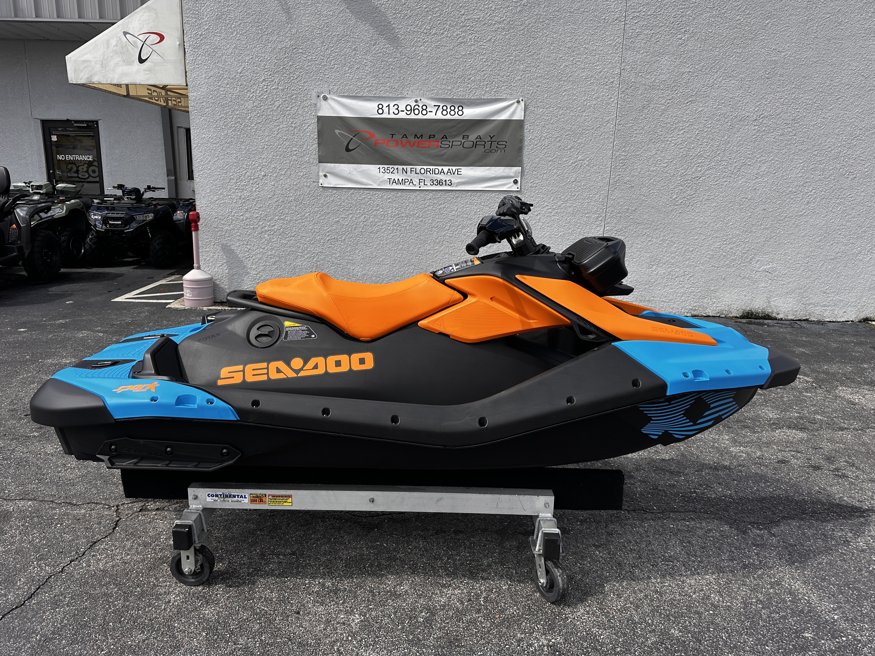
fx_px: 607
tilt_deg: -10.8
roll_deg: -1.4
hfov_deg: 71.6
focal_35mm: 24
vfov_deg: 56.8
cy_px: 328
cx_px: 438
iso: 80
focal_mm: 6.86
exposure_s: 1/2353
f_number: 1.78
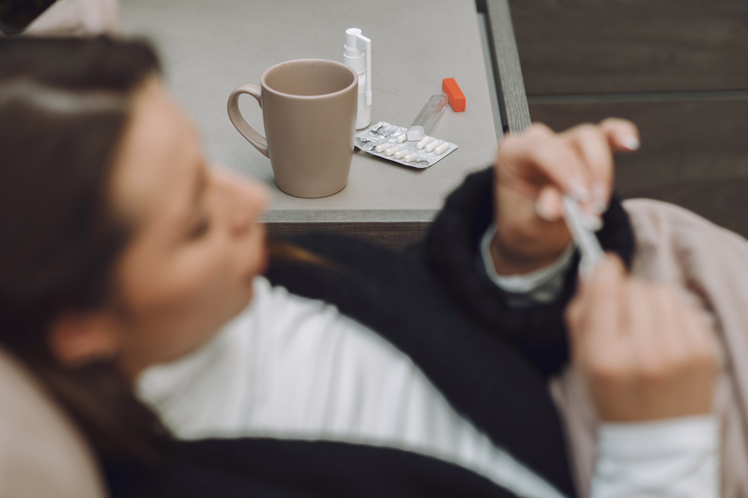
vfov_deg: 16.1
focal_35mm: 85
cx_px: 374
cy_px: 249
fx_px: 1766
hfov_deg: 23.9
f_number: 2.8
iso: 500
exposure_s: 1/1000
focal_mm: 85
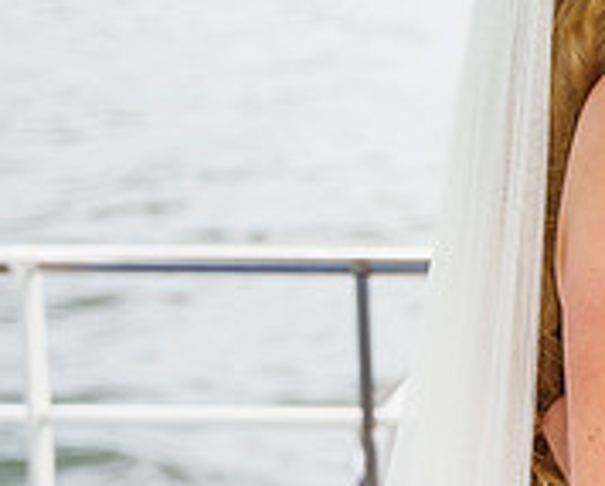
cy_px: 138
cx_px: 1000
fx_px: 2403
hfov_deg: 13.3
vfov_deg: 11.5
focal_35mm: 134
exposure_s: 1/250
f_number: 2.8
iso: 250
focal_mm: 42
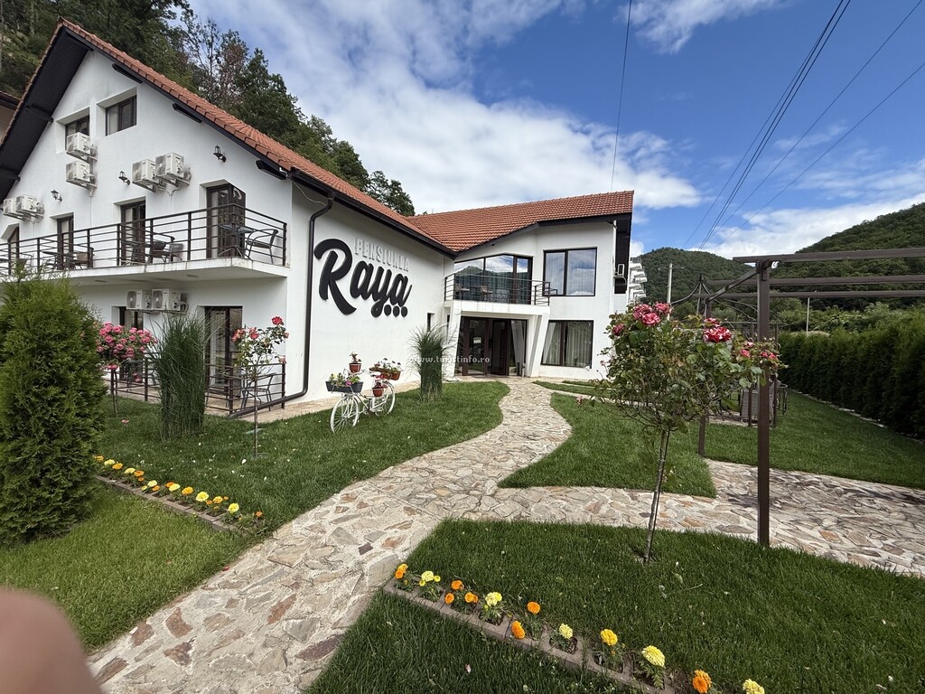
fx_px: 374
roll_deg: -1.2
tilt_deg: -0.8
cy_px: 347
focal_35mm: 14
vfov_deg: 85.7
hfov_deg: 102.1
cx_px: 462
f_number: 2.2
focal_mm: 2.22
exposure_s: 1/1961
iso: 50
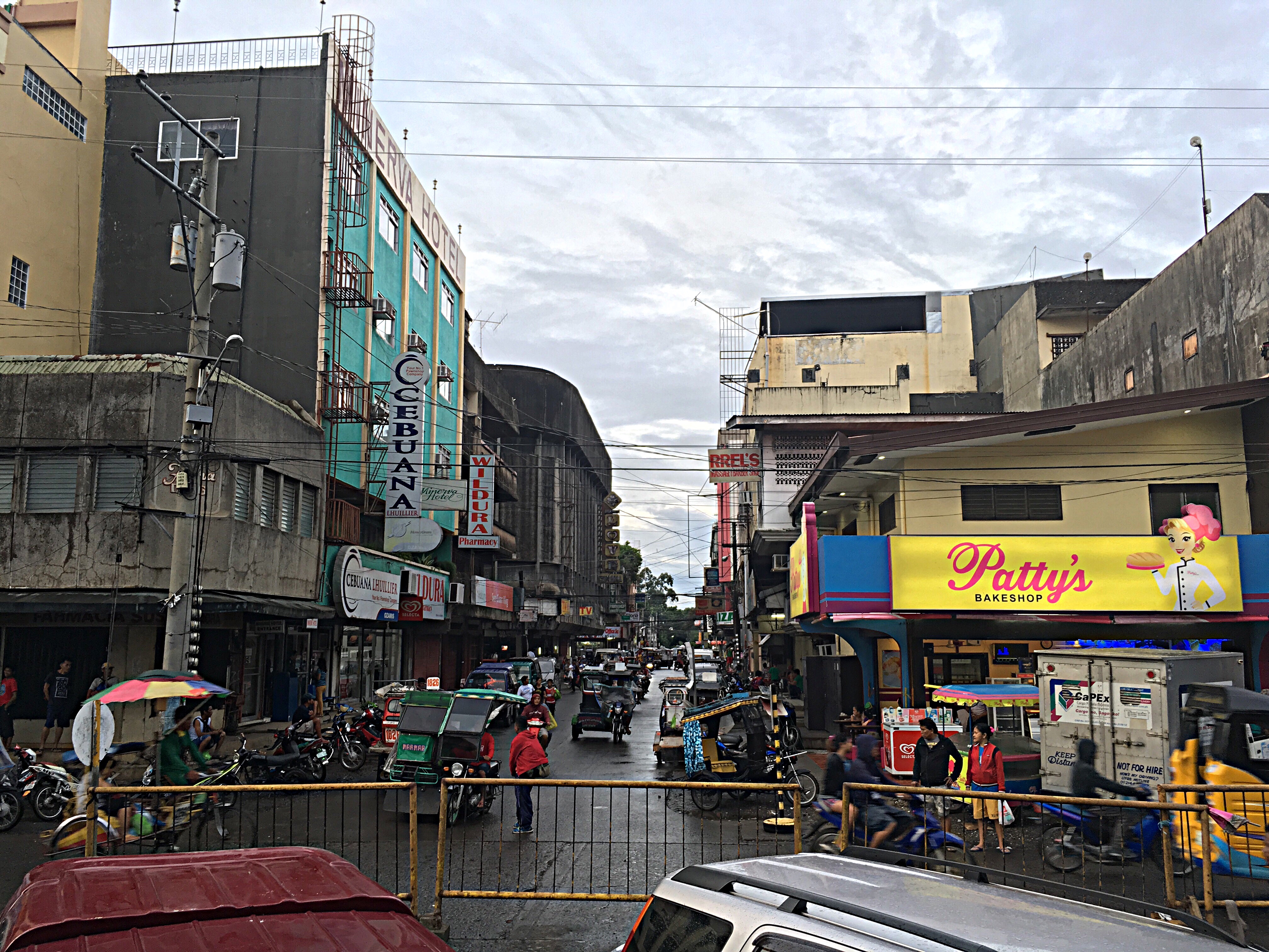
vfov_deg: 48.2
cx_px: 634
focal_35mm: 29
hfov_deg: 61.7
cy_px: 476
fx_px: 1063
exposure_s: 1/40
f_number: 2.2
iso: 25
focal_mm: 4.15
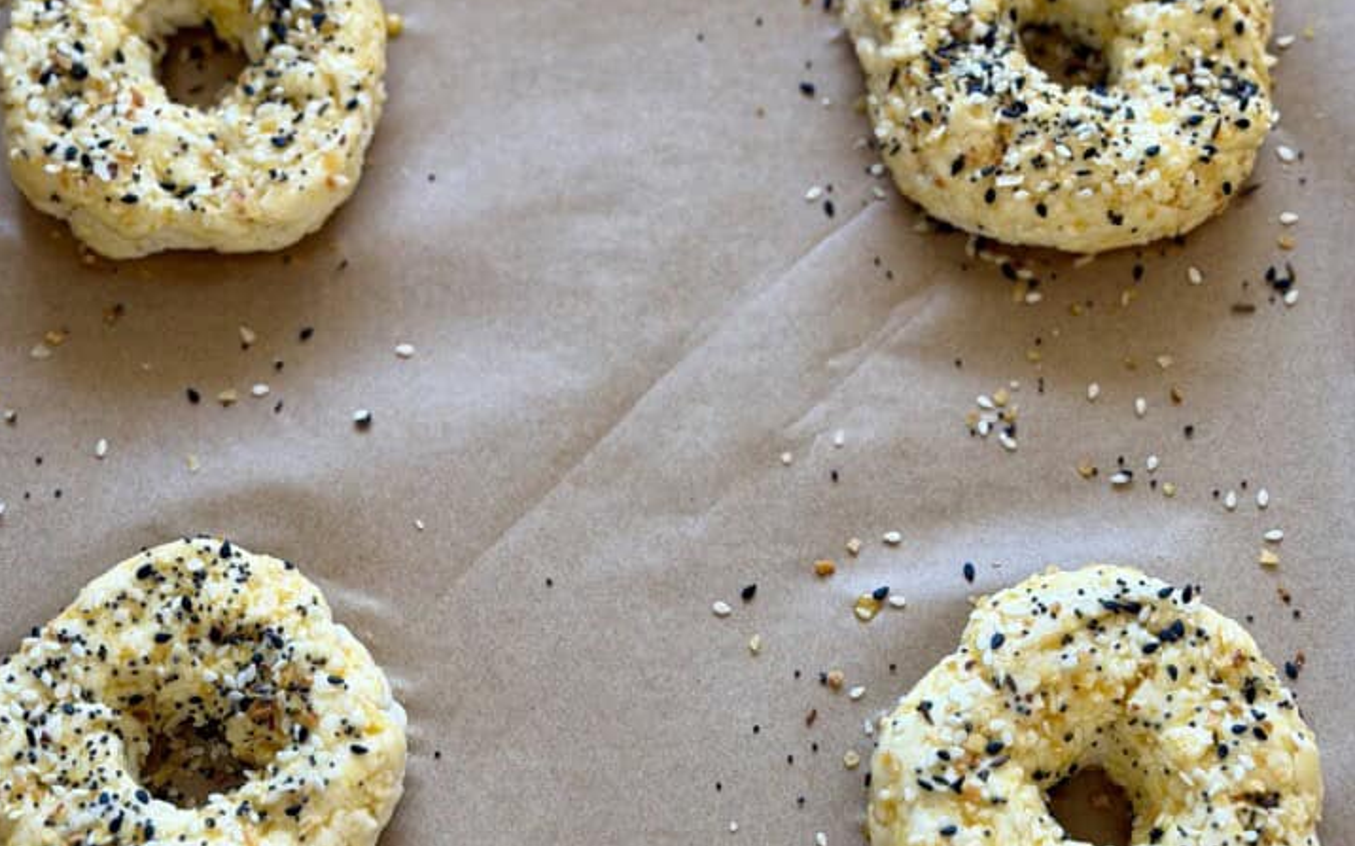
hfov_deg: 29.8
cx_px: 670
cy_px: 296
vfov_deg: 18.8
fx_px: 2547
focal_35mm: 69
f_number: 1.8
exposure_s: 1/67
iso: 100
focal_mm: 6.8
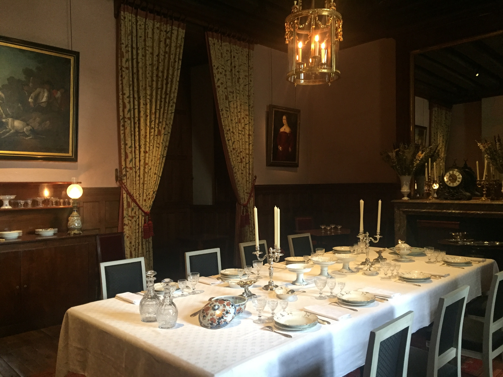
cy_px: 188
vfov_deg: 48.2
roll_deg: +0.8
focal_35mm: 29
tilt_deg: +0.1
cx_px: 252
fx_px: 421
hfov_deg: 61.7
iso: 250
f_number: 2.2
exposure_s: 1/33
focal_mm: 4.15
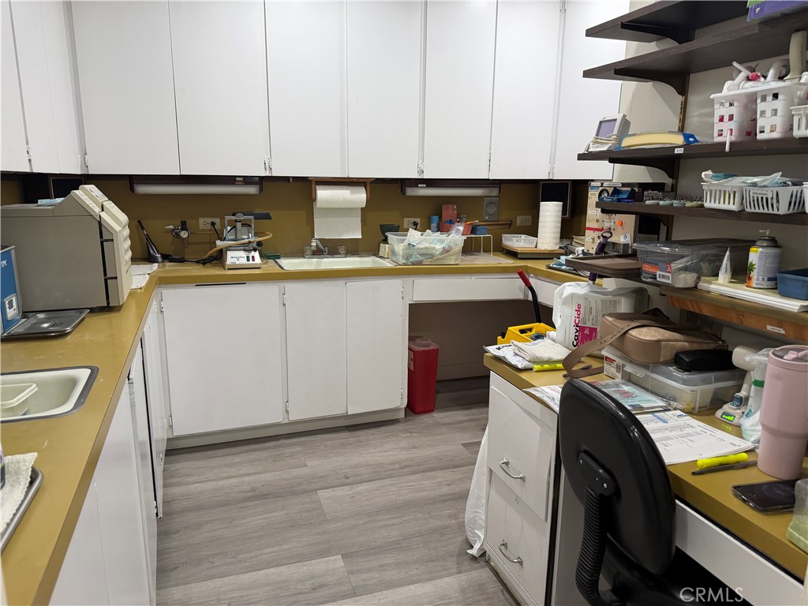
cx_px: 404
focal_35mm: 24
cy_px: 303
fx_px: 560
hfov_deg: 71.6
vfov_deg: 56.8
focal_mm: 6.76
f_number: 1.78
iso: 200
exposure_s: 1/121
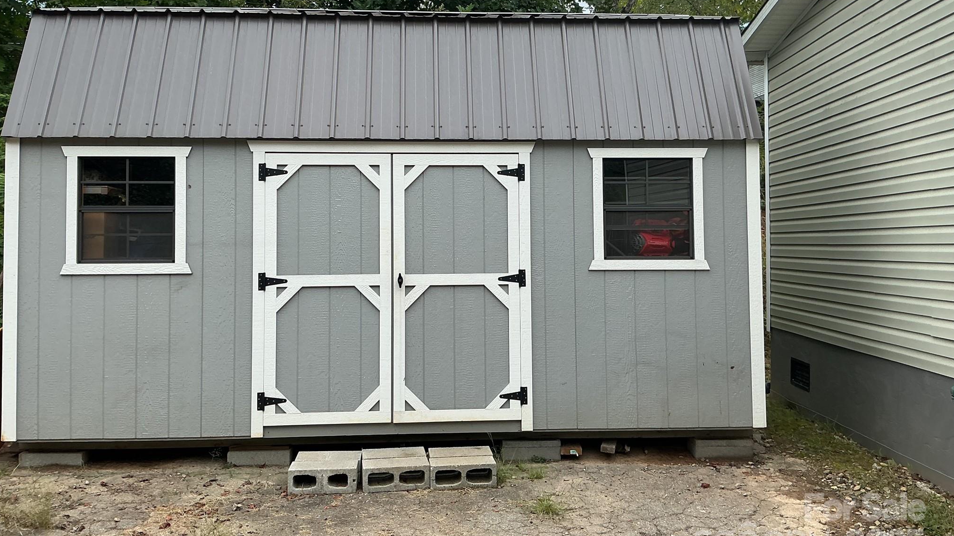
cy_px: 220
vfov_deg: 36.6
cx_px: 477
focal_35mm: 32
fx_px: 809
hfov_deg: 61.0
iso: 25
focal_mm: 3
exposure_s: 1/635
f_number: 1.8
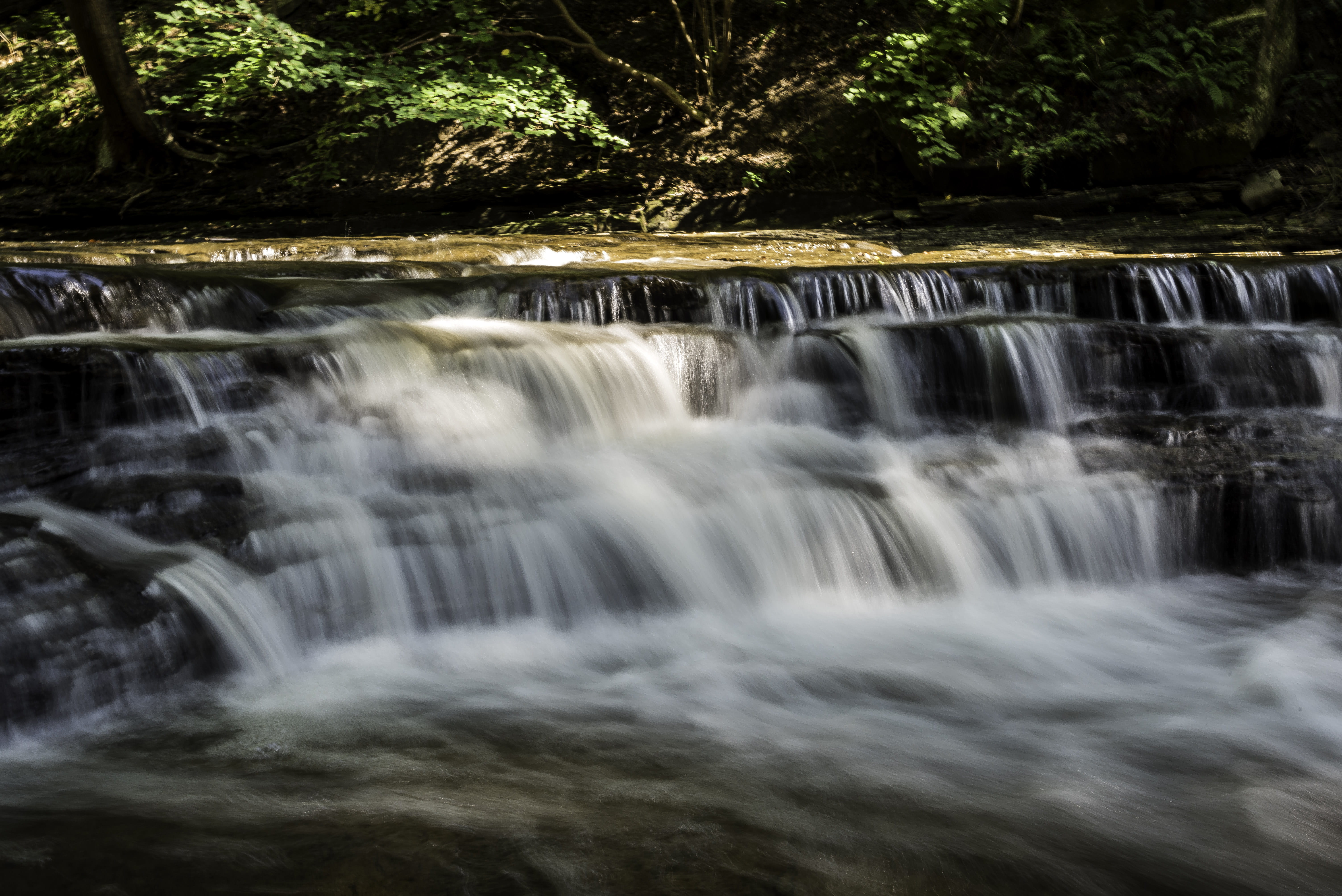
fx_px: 1305
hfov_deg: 54.4
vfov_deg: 37.9
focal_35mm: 35
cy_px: 448
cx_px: 671
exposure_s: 1/1.67
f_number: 22
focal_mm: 35
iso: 100
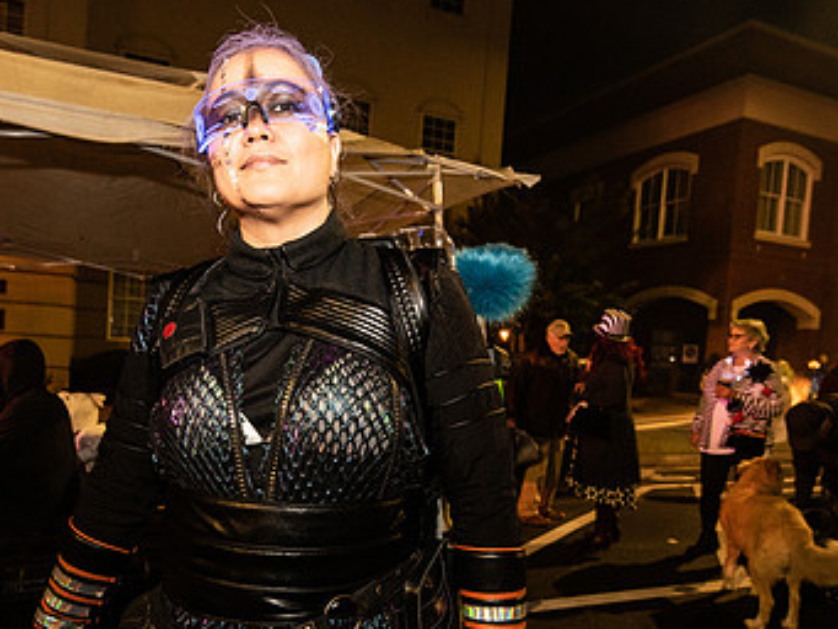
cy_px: 377
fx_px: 630
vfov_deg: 52.7
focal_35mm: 26
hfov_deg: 66.8
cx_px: 345
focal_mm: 14
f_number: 3.5
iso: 2000
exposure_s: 1/80
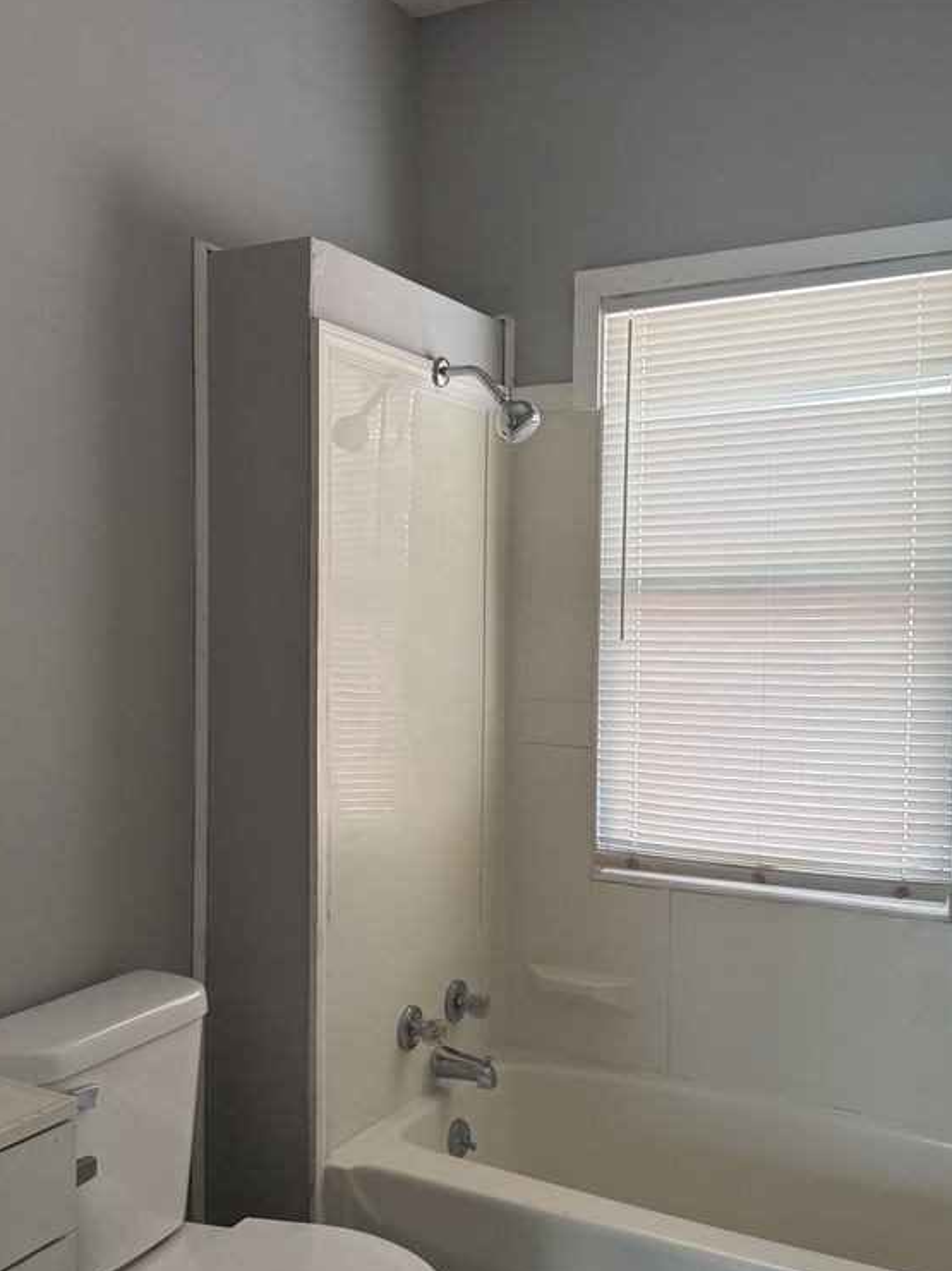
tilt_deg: -0.6
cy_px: 696
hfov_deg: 40.6
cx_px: 403
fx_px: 1285
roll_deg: +0.0
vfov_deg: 52.6
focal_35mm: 35
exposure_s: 1/154
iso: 200
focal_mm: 6.76
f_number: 1.78
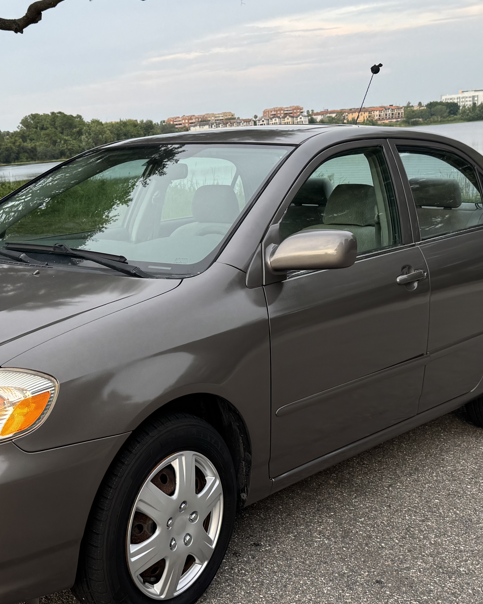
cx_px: 117
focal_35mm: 49
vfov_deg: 38.0
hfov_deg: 30.3
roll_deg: +4.5
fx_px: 876
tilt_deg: -12.2
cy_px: 331
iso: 64
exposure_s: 1/163
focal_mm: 6.76
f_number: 1.78
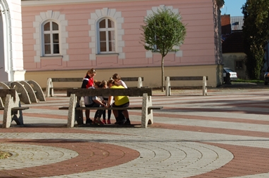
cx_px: 129
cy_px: 68
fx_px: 803
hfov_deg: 19.0
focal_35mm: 108
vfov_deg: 12.7
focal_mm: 55
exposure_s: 1/400
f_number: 10
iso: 200
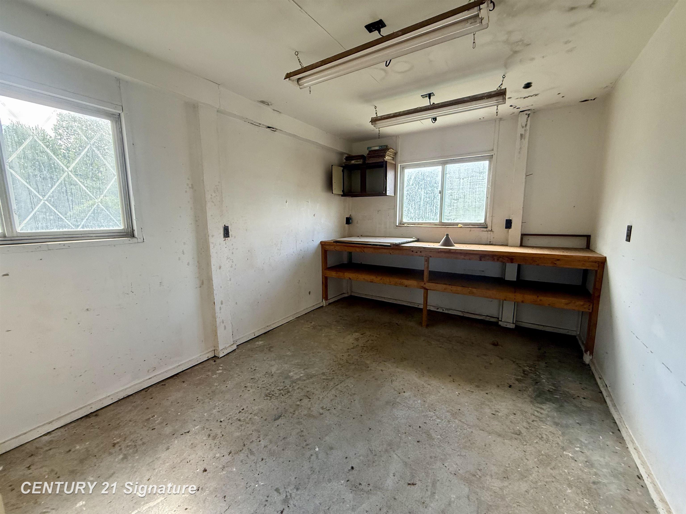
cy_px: 257
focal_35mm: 14
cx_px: 343
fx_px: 277
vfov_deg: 85.7
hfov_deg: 102.1
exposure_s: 1/99
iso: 200
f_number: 2.2
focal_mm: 2.22
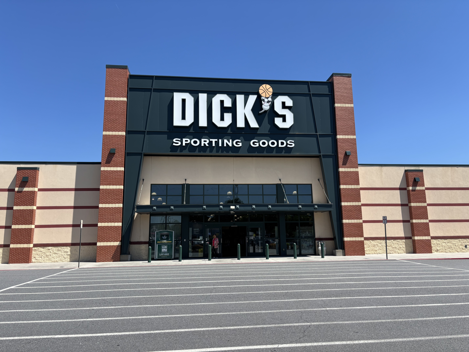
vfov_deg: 53.1
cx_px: 234
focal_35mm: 26
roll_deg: +1.0
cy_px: 176
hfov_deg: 67.3
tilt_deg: +9.7
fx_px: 352
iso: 50
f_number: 1.6
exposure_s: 1/3413
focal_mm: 5.96
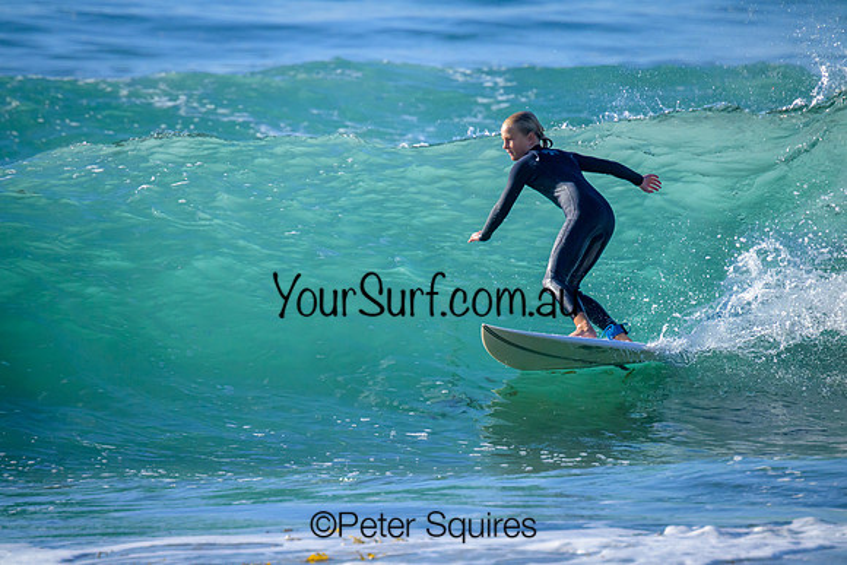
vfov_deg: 1.7
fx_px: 18826
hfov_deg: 2.6
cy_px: 282
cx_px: 424
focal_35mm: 800
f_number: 11
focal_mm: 800
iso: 2200
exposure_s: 1/2500
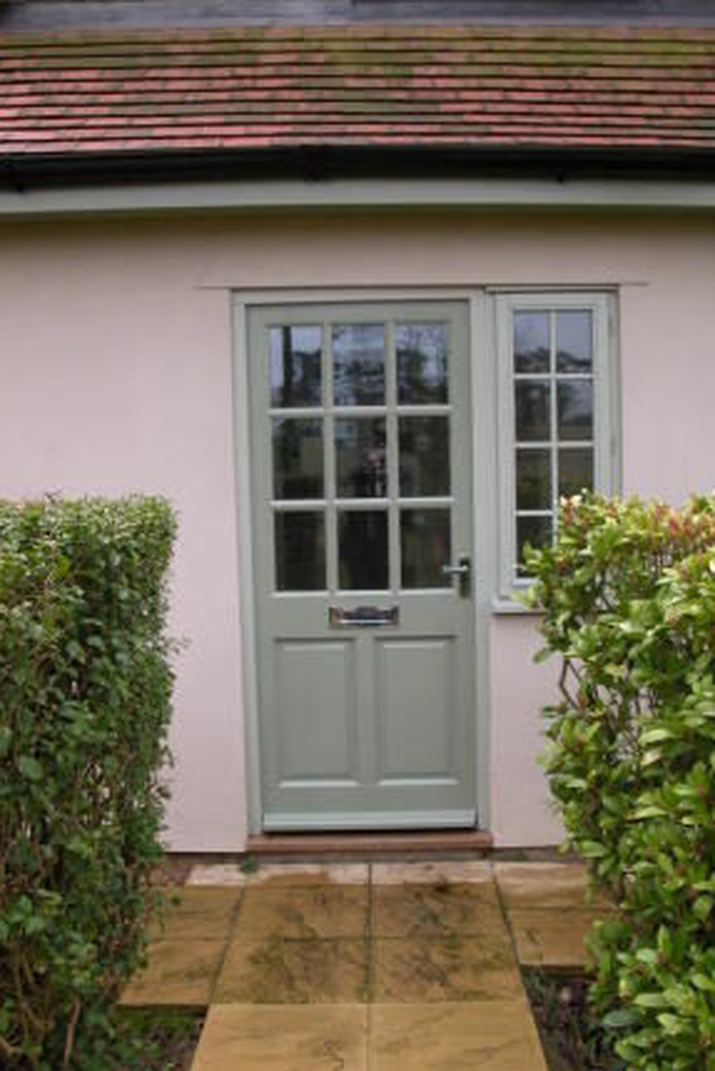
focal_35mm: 37
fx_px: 1101
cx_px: 394
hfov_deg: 35.9
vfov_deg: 51.9
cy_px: 532
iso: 100
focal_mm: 8.9
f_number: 3.5
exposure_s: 1/119
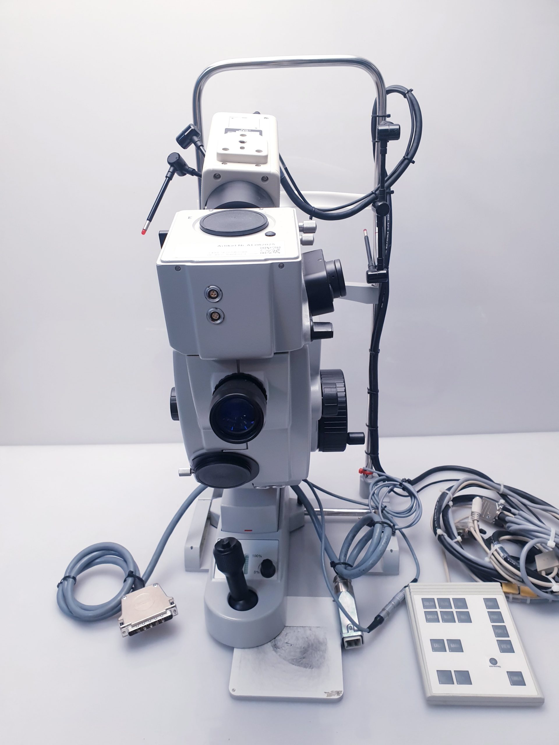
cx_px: 280
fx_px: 560
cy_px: 372
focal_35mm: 26
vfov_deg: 67.3
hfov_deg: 53.1
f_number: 2.4
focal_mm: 4.3
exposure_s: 1/50
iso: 64
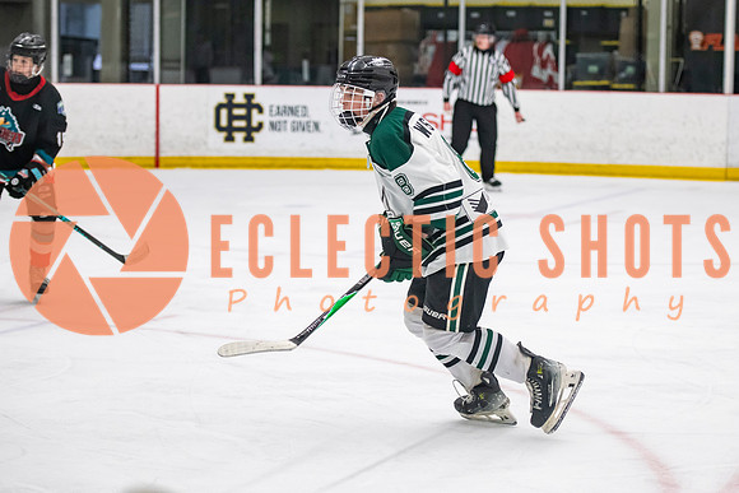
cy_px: 233
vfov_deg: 12.3
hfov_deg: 18.3
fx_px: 2292
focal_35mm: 112
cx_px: 415
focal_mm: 86
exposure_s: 1/640
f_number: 3.2
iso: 2000
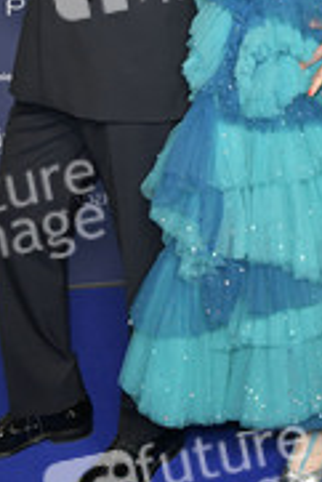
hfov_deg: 21.0
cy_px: 91
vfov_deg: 30.6
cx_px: 258
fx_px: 857
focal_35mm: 64
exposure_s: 1/250
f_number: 6.3
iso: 2000
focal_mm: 29
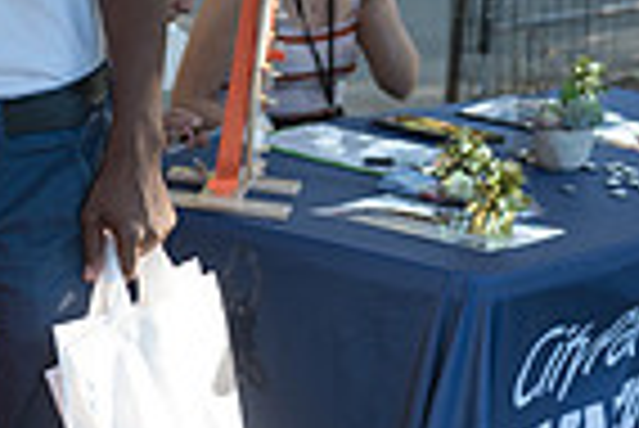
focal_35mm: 143
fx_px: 2541
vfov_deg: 9.6
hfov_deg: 13.4
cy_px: 97
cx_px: -342
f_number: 2.8
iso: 200
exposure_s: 1/320
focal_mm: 35
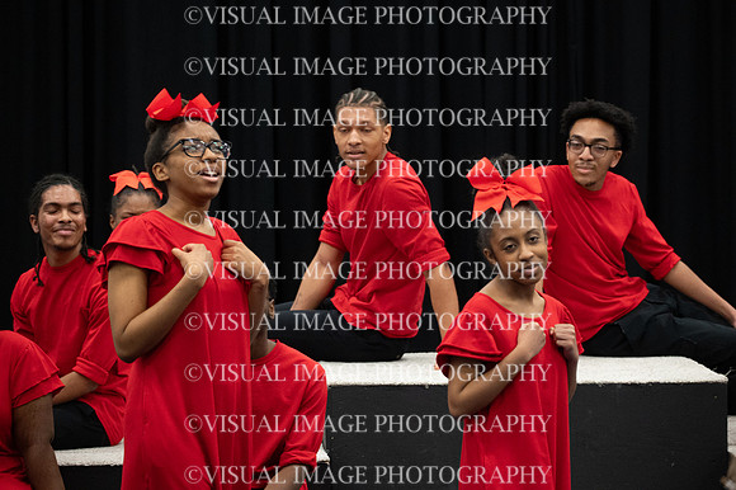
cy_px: 245
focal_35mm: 148
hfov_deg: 13.9
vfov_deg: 9.3
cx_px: 368
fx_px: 3024
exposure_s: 1/125
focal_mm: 148
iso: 8000
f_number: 6.3
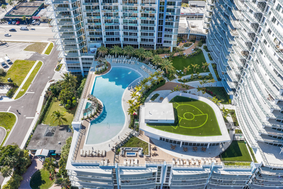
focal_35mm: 28
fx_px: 220
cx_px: 142
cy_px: 94
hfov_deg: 65.5
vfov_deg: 46.4
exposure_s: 1/200
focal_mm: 14.45
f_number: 5
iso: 100
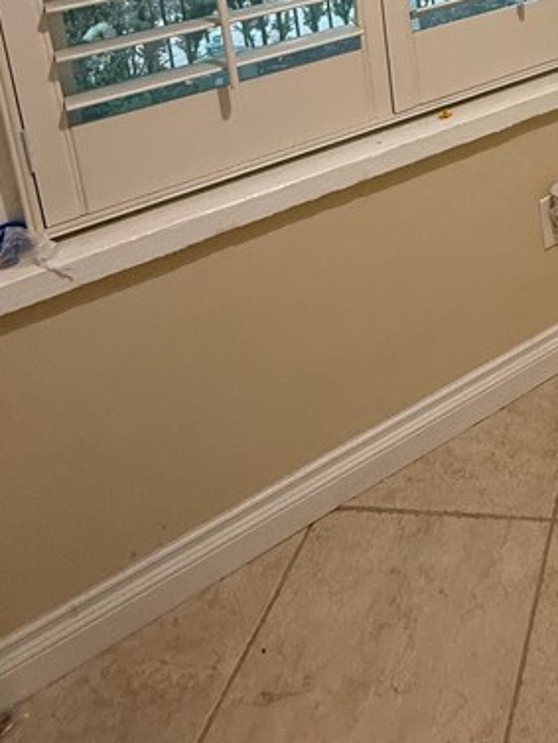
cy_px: -95
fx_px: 816
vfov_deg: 39.1
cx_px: 655
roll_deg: +1.3
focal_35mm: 38
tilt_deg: -12.3
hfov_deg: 32.0
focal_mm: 2.22
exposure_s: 1/60
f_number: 2.2
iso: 320
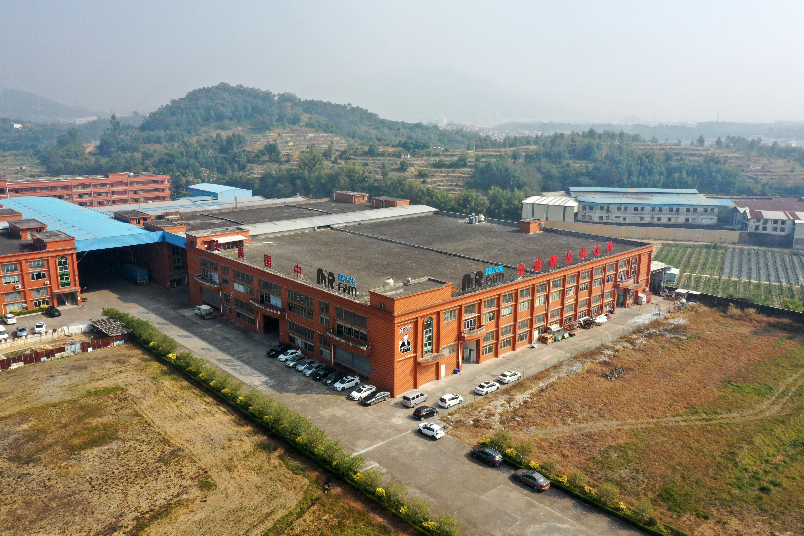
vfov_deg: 46.4
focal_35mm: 28
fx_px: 625
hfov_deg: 65.5
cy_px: 268
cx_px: 402
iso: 100
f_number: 10
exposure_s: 1/120
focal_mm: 10.26
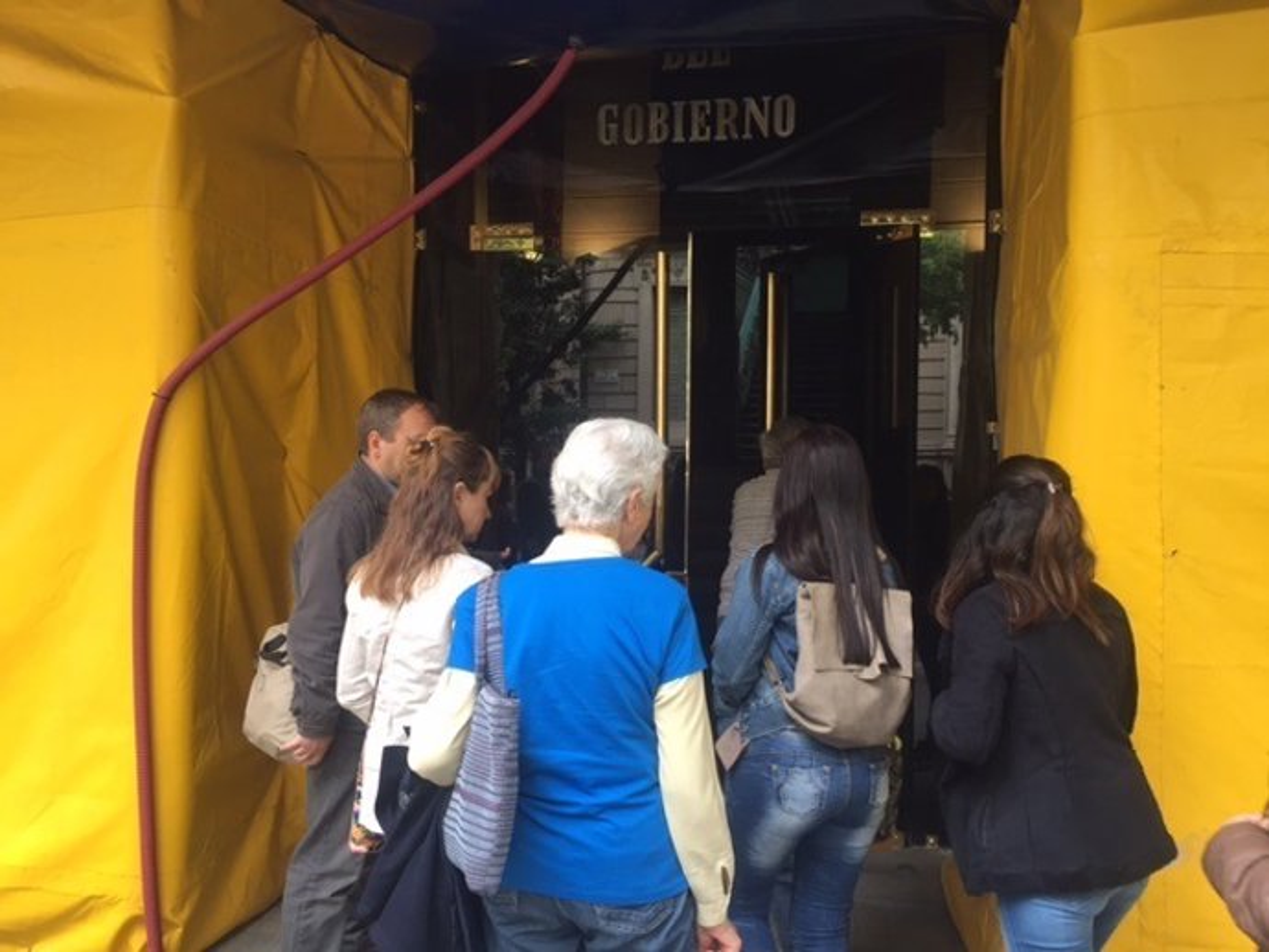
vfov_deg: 48.3
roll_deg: -1.5
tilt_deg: +0.3
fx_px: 1063
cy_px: 476
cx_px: 634
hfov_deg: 61.6
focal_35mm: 29
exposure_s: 1/120
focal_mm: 4.15
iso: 50
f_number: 2.2
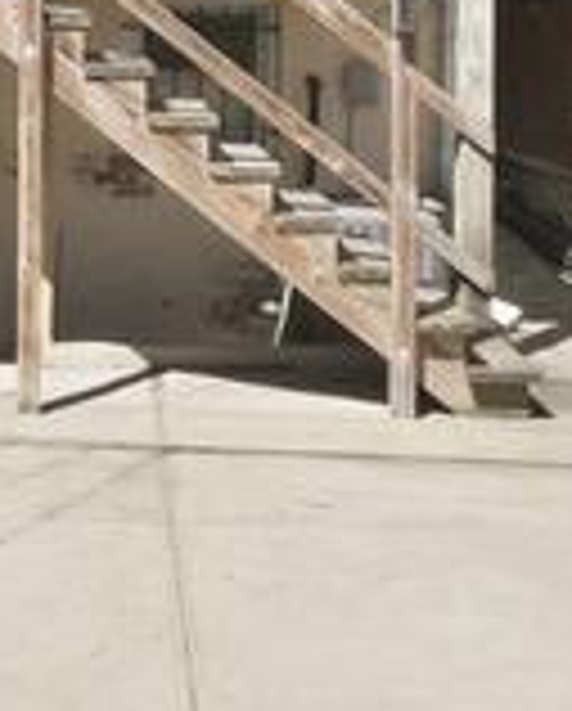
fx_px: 1920
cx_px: 18
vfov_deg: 17.8
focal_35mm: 91
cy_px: -475
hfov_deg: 16.6
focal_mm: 10
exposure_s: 1/640
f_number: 7.1
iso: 200
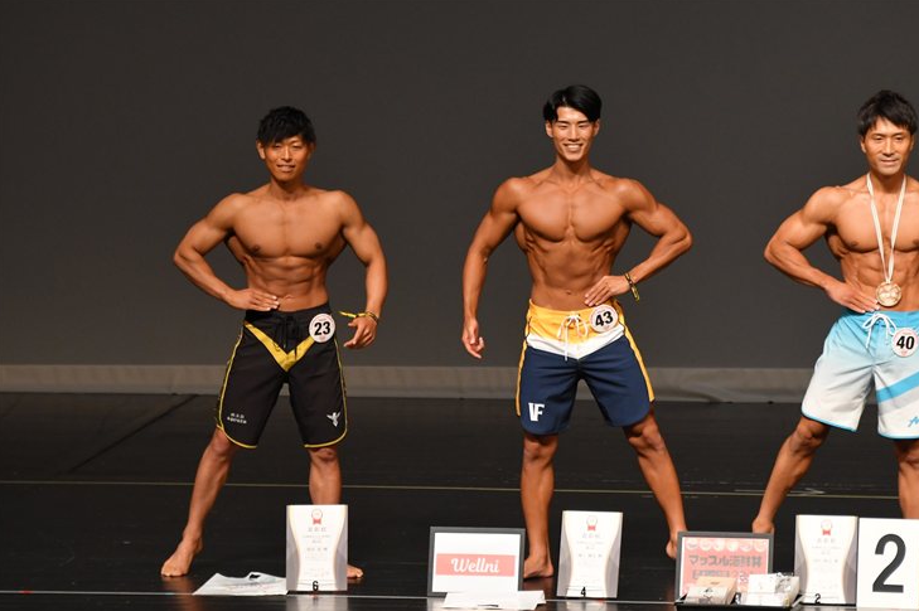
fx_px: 8138
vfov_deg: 4.3
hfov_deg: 6.5
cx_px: 482
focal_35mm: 319
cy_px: 319
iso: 2000
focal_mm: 200
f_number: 5.6
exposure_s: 1/400
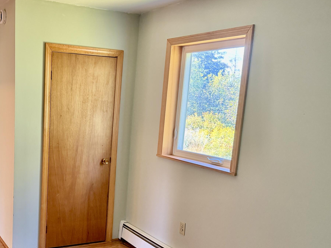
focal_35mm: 40
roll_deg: -1.6
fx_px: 382
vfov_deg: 35.6
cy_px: 166
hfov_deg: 44.8
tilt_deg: -10.7
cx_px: 73
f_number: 1.78
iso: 500
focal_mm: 6.76
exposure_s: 1/60
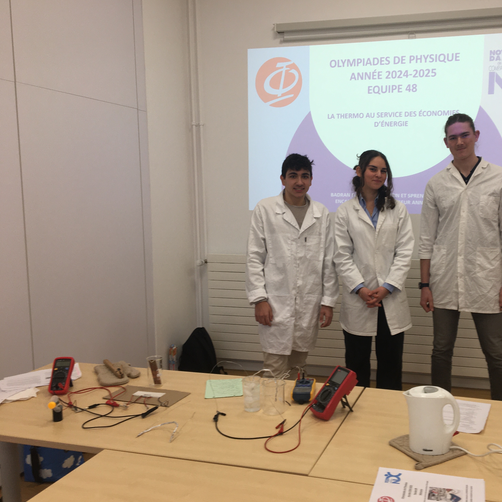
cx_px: 342
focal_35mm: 35
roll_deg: -0.3
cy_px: 254
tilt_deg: -6.8
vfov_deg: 47.2
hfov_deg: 46.3
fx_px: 574
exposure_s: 1/50
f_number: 2.2
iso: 32
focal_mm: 4.15
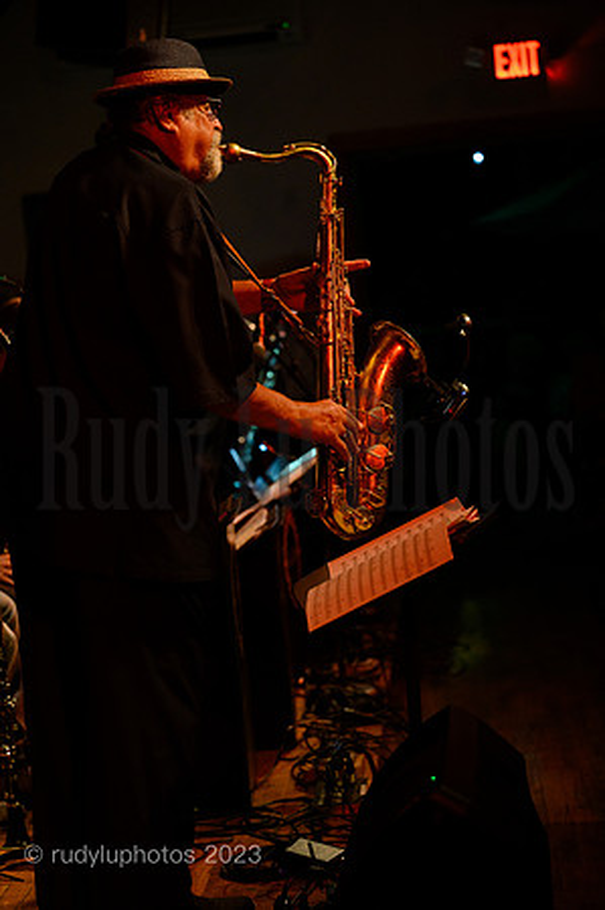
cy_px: 455
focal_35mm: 75
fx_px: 1895
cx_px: 302
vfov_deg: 27.0
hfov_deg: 18.1
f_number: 3.2
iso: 6400
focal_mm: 75
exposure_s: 1/200
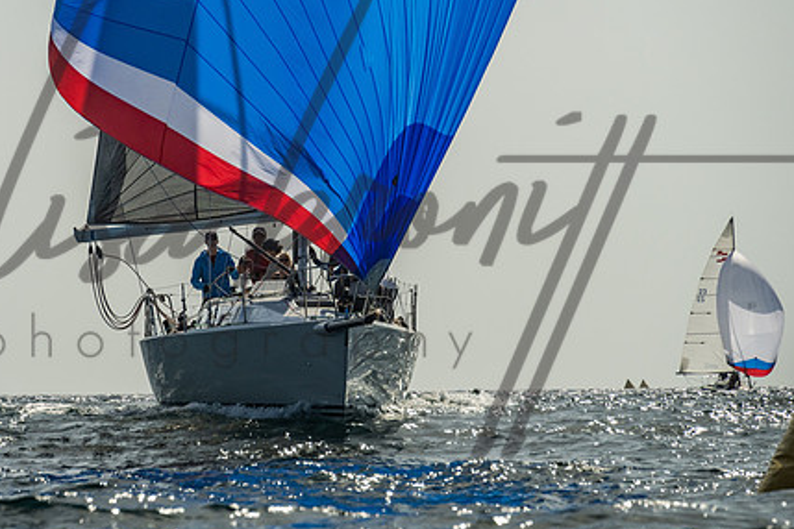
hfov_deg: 6.4
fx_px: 7079
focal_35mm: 321
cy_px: 184
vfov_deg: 4.3
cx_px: 292
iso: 320
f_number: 6.3
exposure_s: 1/2500
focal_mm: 200
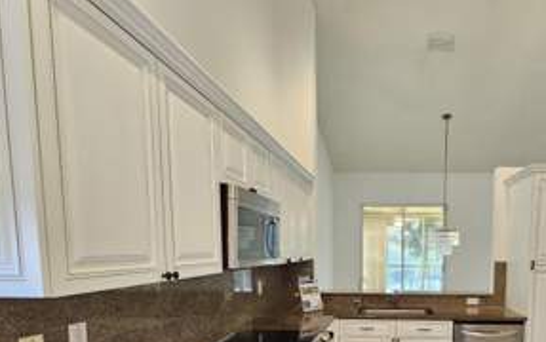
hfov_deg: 73.9
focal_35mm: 23
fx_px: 343
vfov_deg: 49.7
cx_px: 379
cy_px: 278
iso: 320
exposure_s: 1/40
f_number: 2.2
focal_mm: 2.2
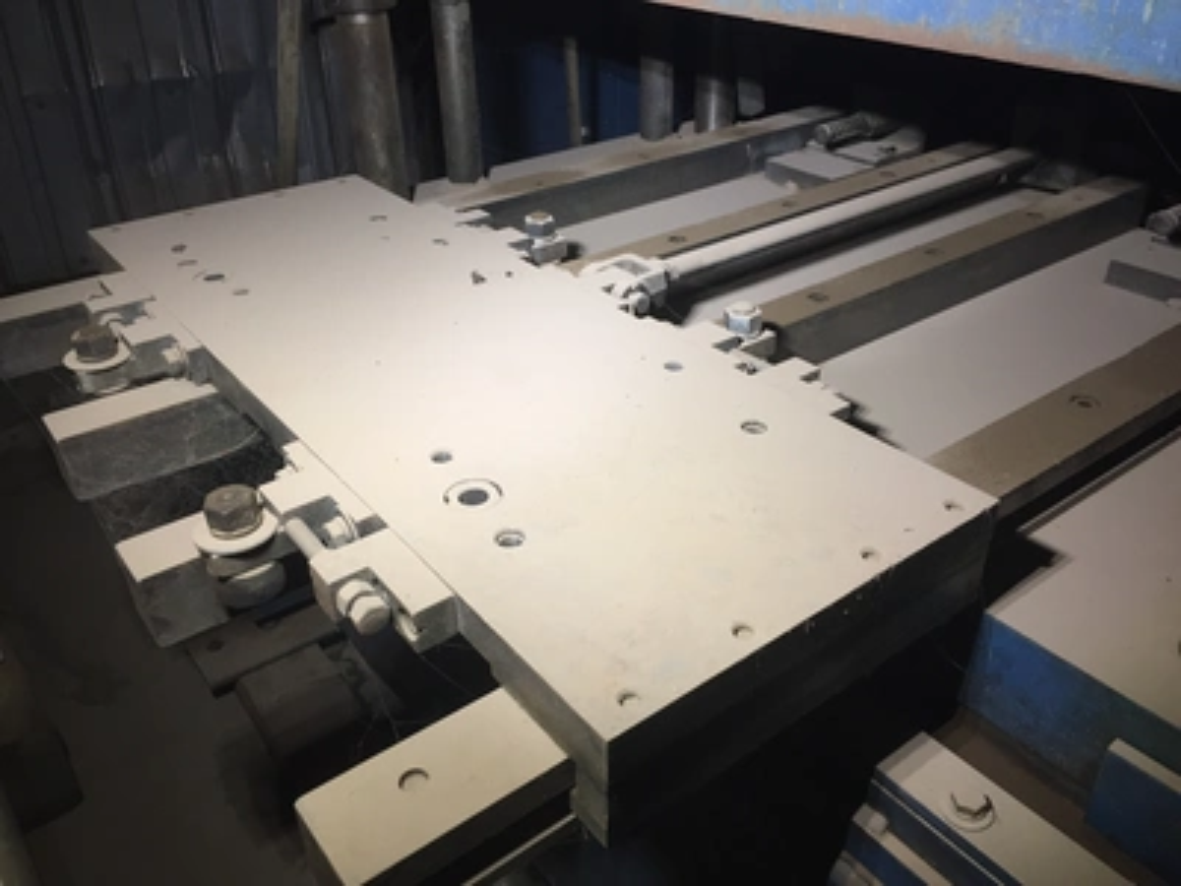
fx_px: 989
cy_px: 443
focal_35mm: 29
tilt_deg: -30.9
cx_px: 590
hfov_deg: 61.7
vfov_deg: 48.2
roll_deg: +0.0
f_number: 2.2
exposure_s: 1/30
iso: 80
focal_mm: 4.15
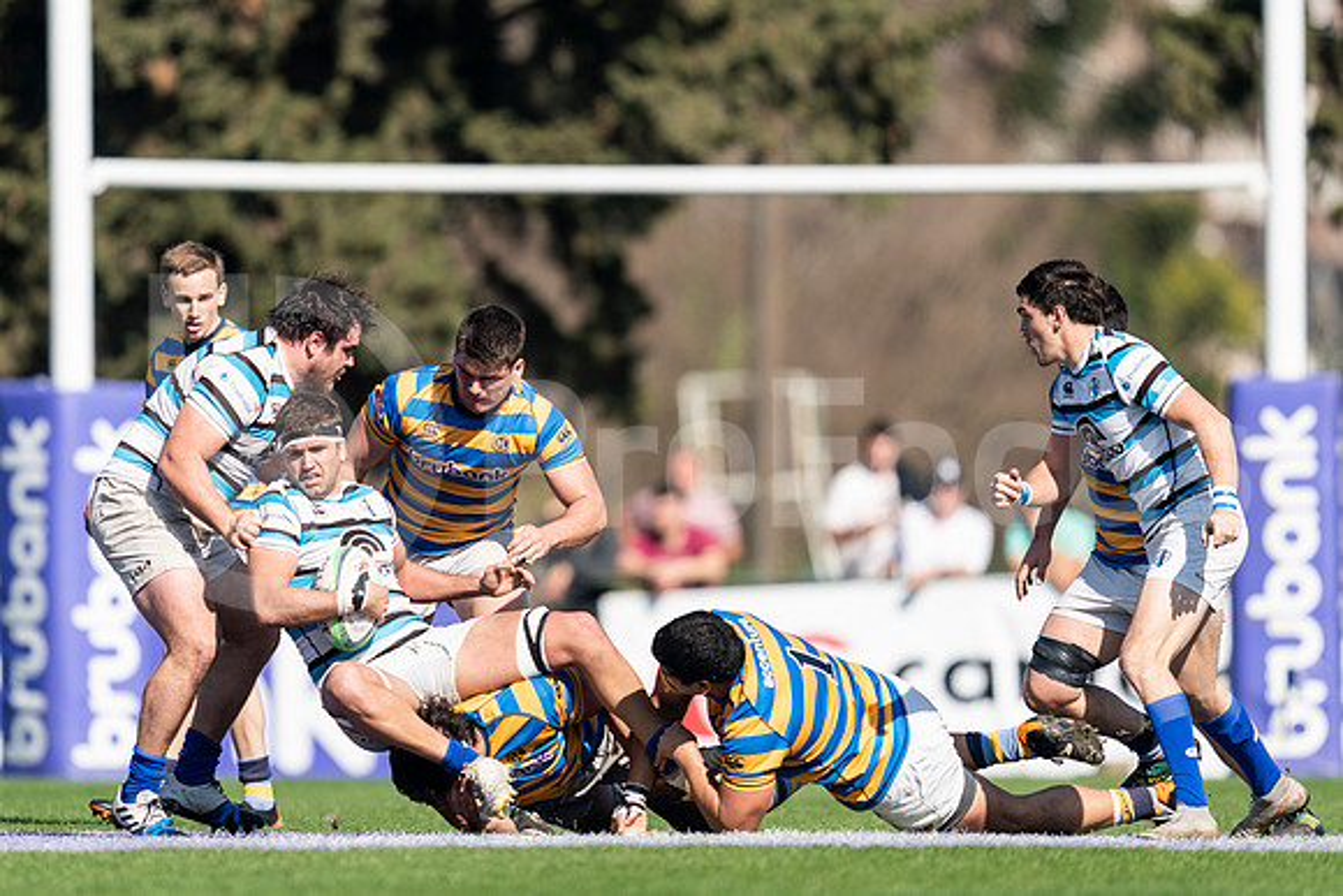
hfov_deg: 3.3
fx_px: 23524
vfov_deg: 2.2
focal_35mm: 630
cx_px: 547
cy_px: 378
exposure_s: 1/1250
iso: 100
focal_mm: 400
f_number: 2.8
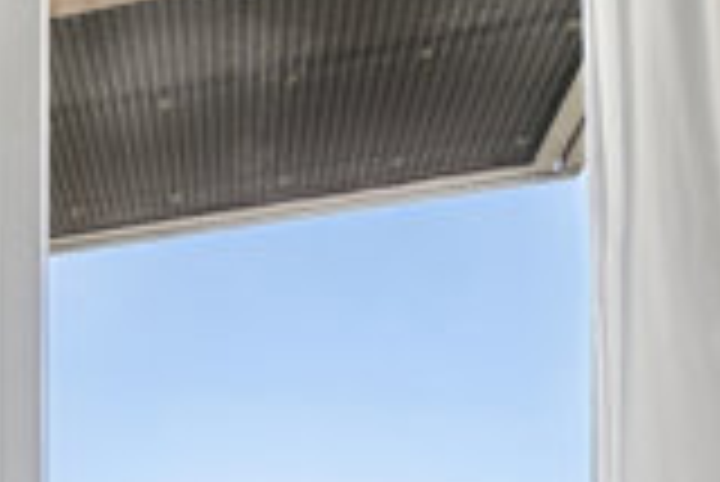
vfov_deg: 19.1
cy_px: 777
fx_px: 1201
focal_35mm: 60
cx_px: -310
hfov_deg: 26.1
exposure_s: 1/250
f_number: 6.3
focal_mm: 12
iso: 500
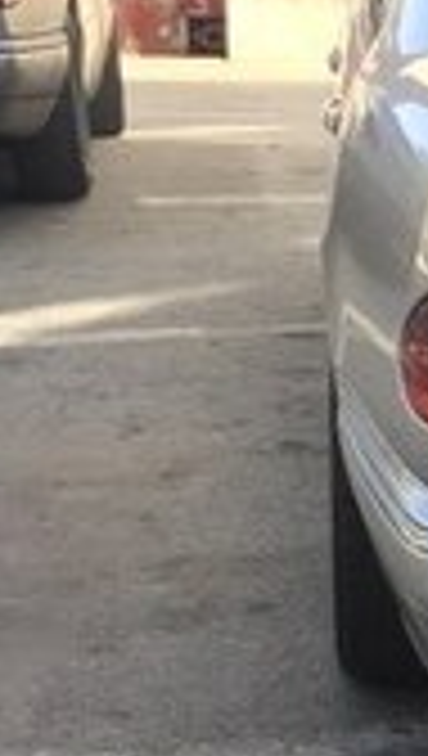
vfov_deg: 17.2
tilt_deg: -10.0
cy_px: 556
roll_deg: +0.0
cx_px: 1050
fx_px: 2492
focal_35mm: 124
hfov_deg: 8.8
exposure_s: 1/293
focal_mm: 4.15
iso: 32
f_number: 2.2
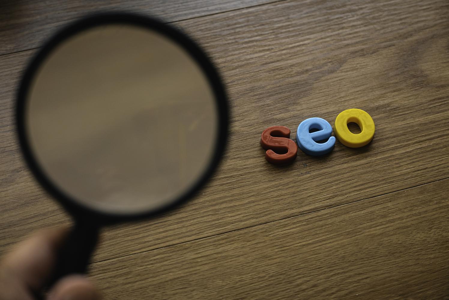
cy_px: 150
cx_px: 224
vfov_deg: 19.0
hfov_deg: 28.1
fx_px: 899
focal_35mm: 72
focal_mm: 32.6
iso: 200
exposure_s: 1/40
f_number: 2.8
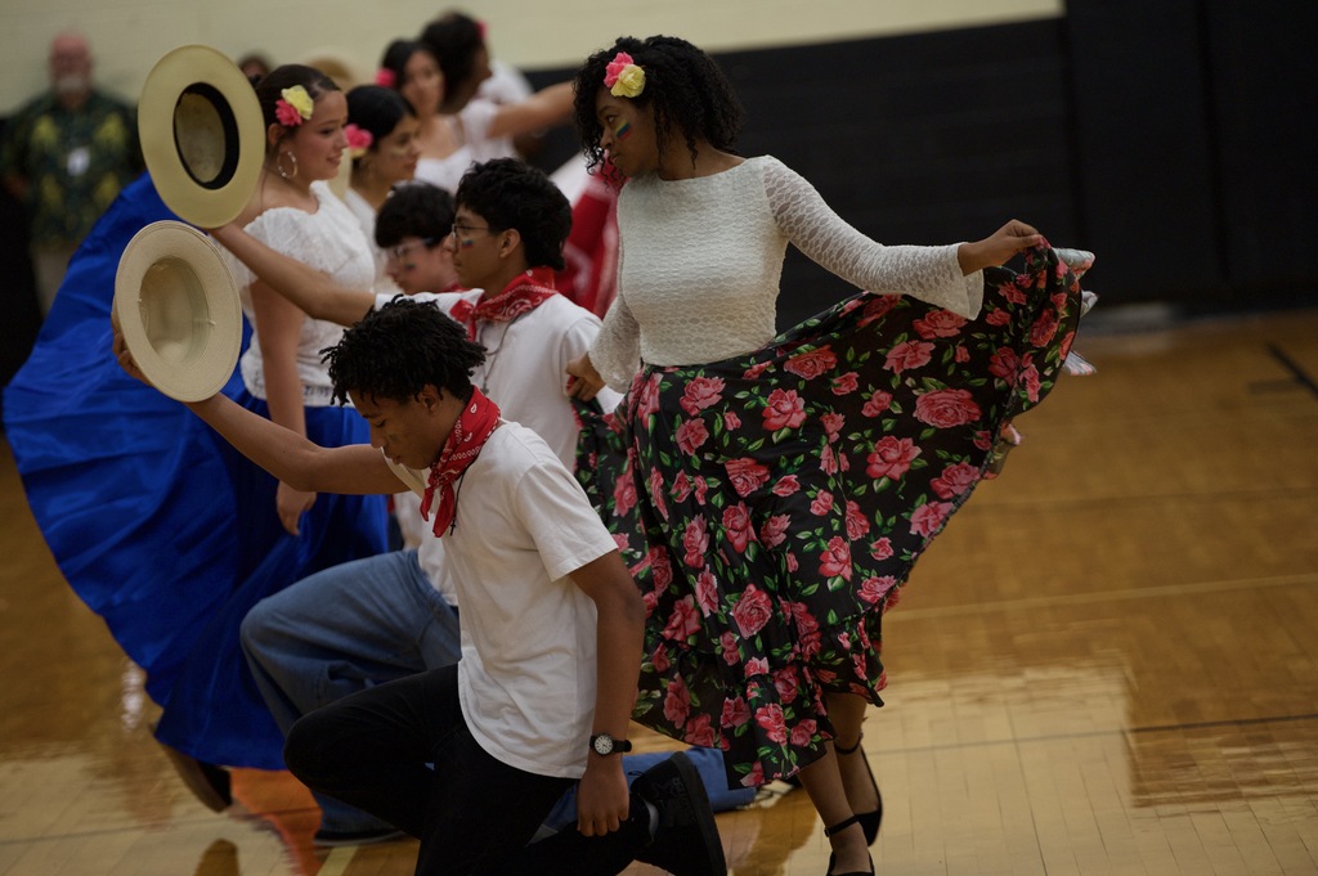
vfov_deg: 8.1
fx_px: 6219
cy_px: 438
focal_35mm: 170
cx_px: 659
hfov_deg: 12.1
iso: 2500
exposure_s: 1/320
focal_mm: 170
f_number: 2.8
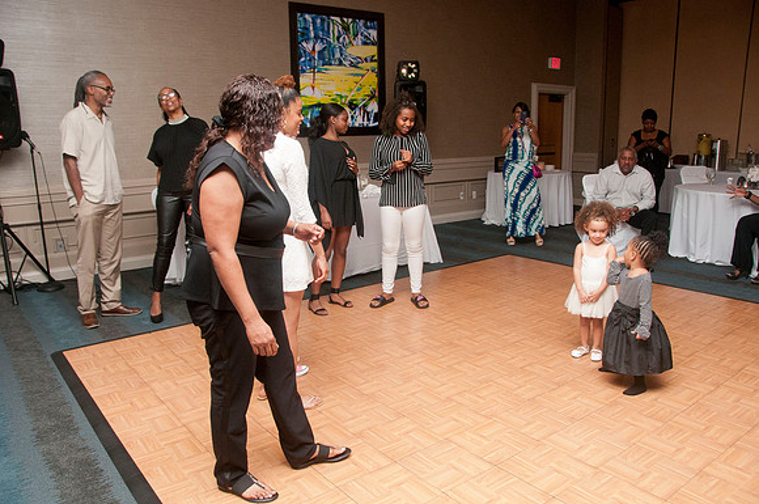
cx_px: 380
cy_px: 252
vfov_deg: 47.8
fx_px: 568
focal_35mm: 27
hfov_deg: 67.5
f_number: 5.6
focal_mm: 18
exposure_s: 1/125
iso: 800
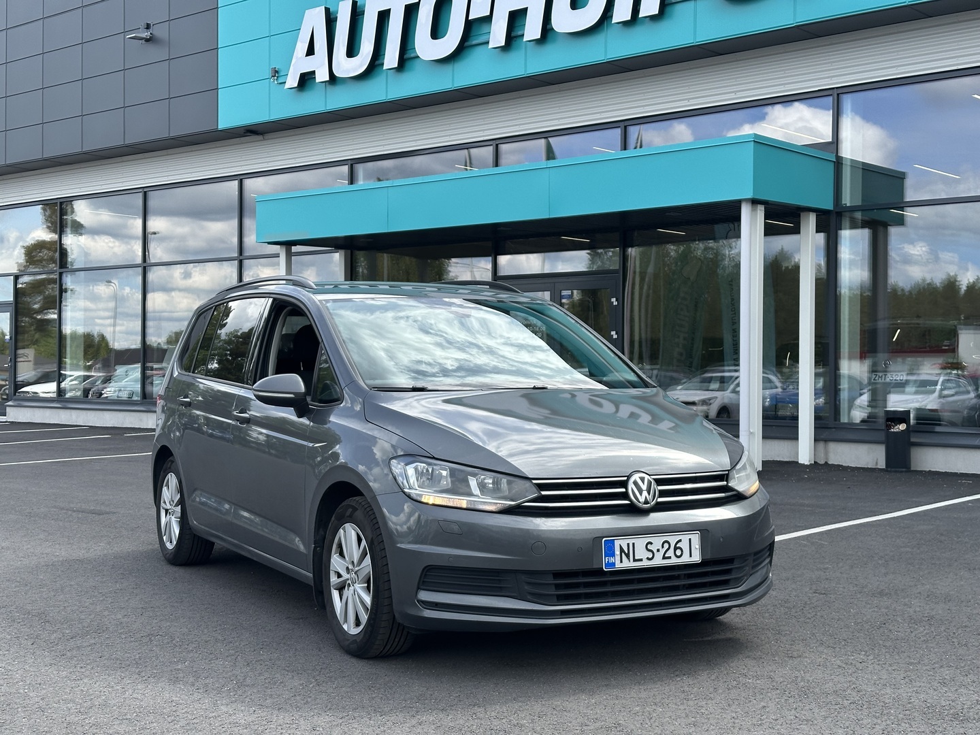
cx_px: 490
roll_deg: -1.0
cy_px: 368
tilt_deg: +0.7
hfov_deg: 39.7
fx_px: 1359
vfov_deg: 30.3
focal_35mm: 48
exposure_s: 1/1613
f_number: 1.78
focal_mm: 6.86
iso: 64
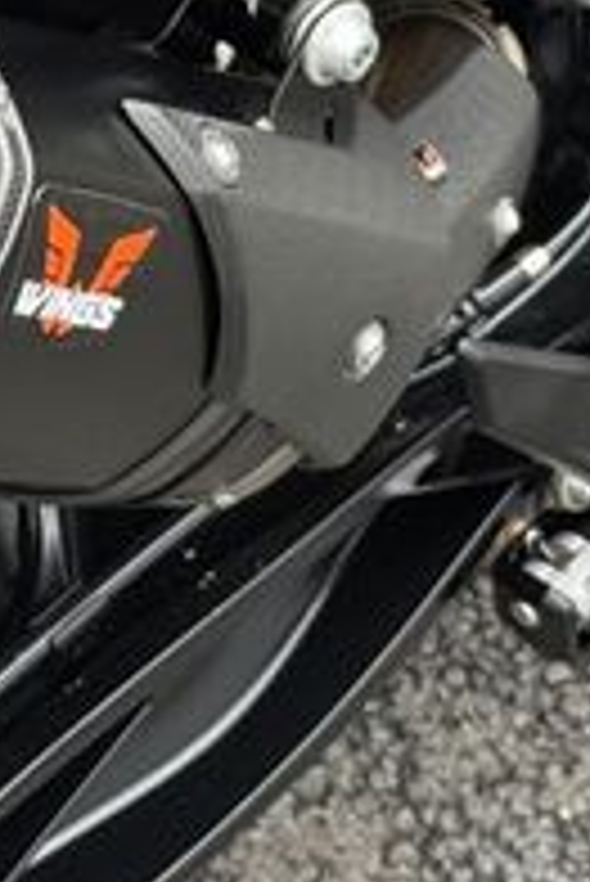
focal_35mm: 163
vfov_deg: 12.4
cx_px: -676
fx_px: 4000
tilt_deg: -46.0
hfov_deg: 8.0
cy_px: -81
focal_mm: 6.76
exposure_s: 1/121
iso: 80
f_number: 1.78
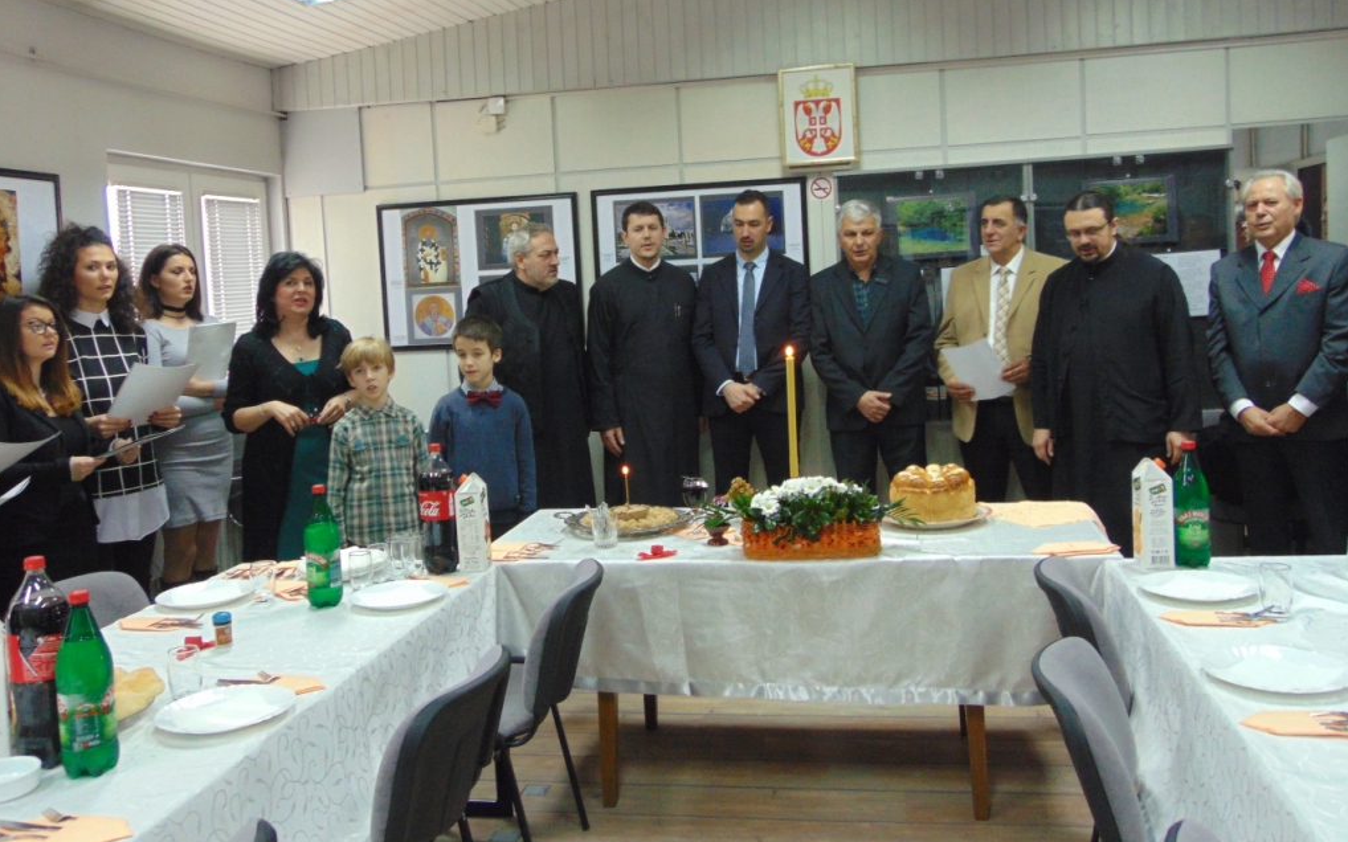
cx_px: 673
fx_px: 1175
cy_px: 355
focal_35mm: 32
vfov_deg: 39.3
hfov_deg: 59.7
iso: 250
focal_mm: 5.4
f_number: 3.1
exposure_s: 1/30
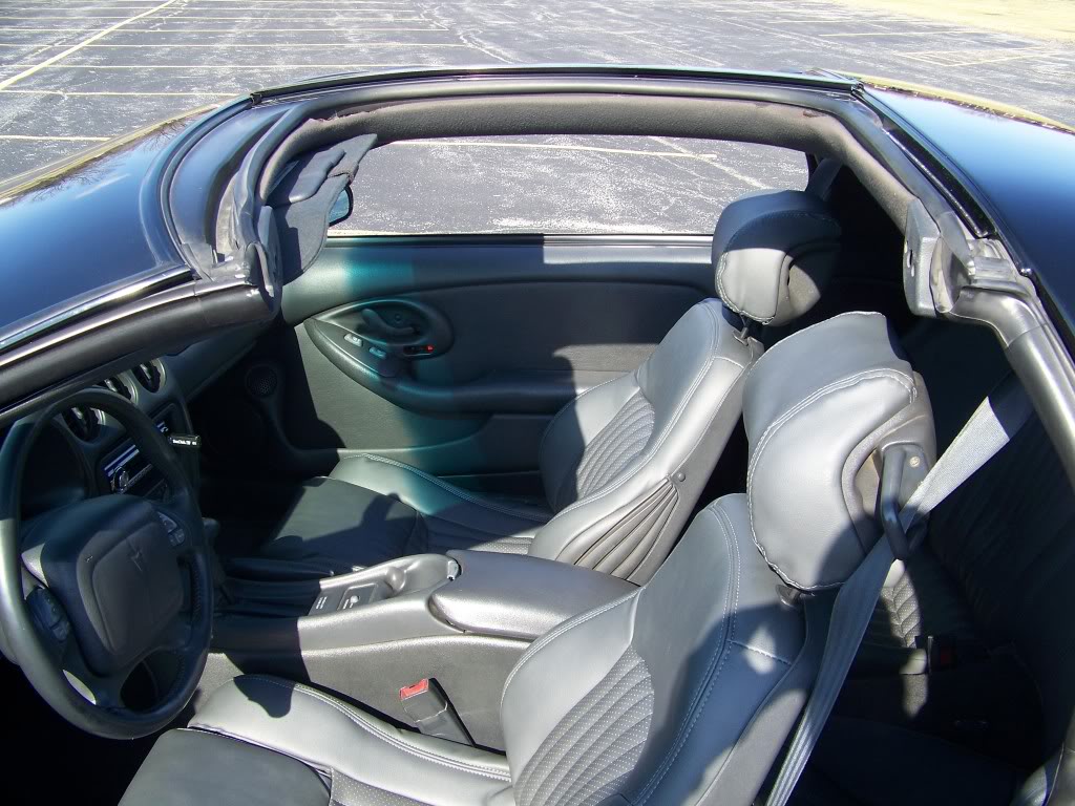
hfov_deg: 51.4
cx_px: 538
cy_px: 403
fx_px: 1118
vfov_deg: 39.7
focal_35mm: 36
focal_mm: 5.85
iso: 64
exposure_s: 1/125
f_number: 4.5
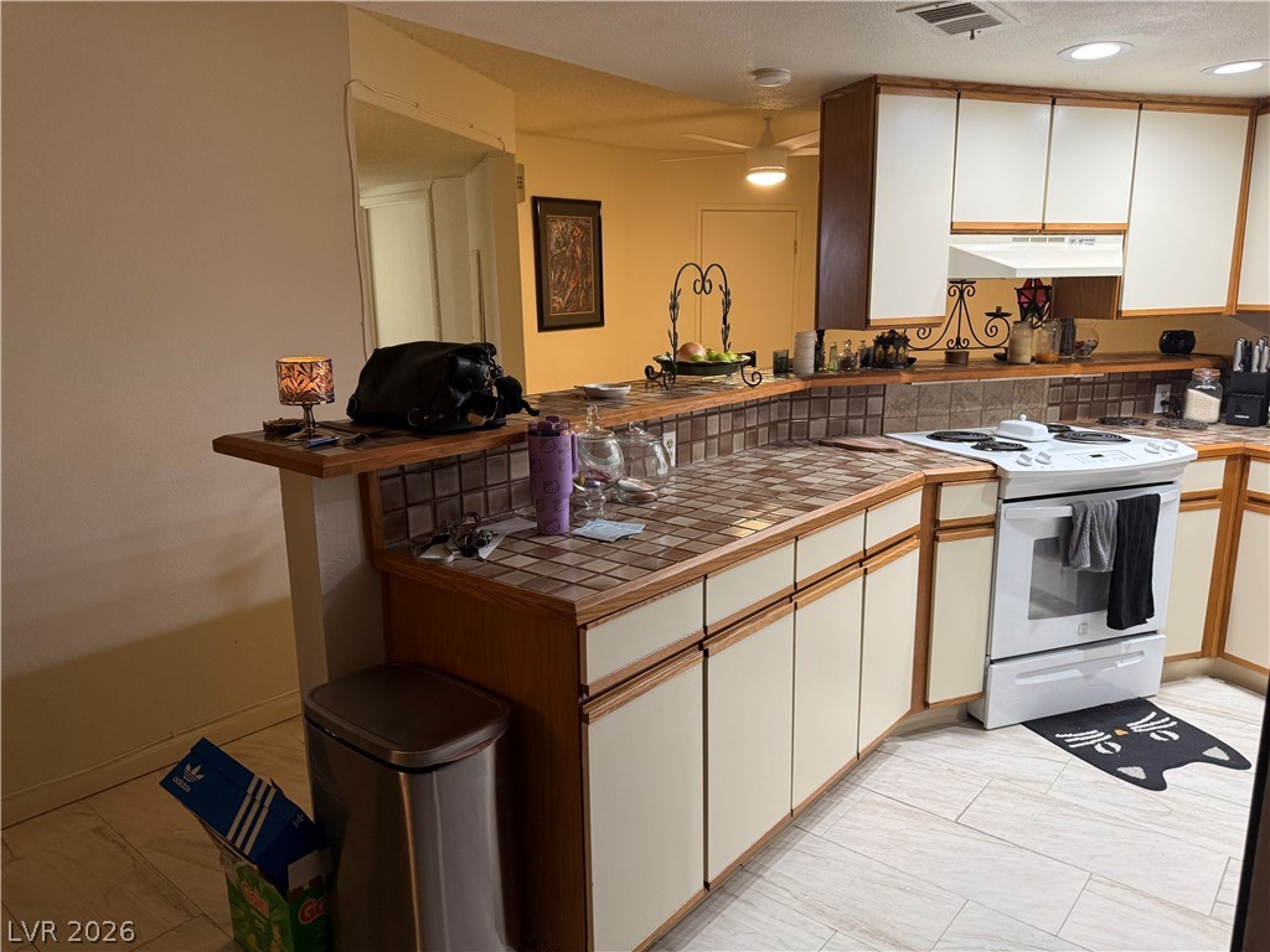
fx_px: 881
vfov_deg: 56.8
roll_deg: +1.1
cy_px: 476
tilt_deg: -11.7
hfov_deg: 71.6
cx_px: 635
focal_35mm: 24
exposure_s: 1/60
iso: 200
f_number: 1.78
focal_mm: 6.76
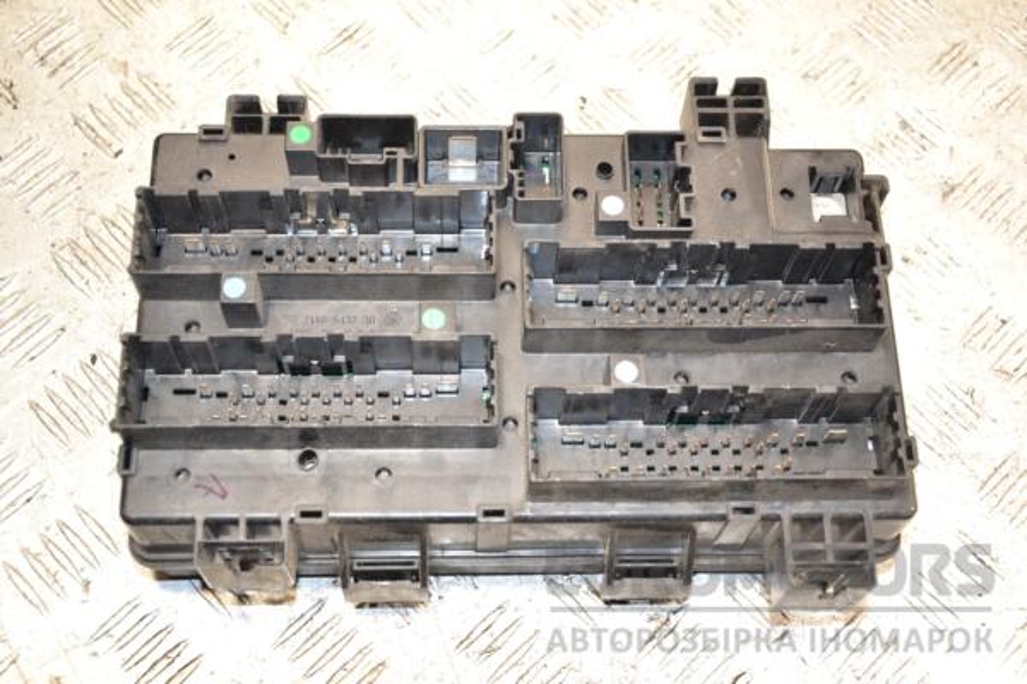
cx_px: 514
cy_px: 342
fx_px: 1455
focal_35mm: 51
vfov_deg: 26.5
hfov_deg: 38.9
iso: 800
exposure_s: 1/60
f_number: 5
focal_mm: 34
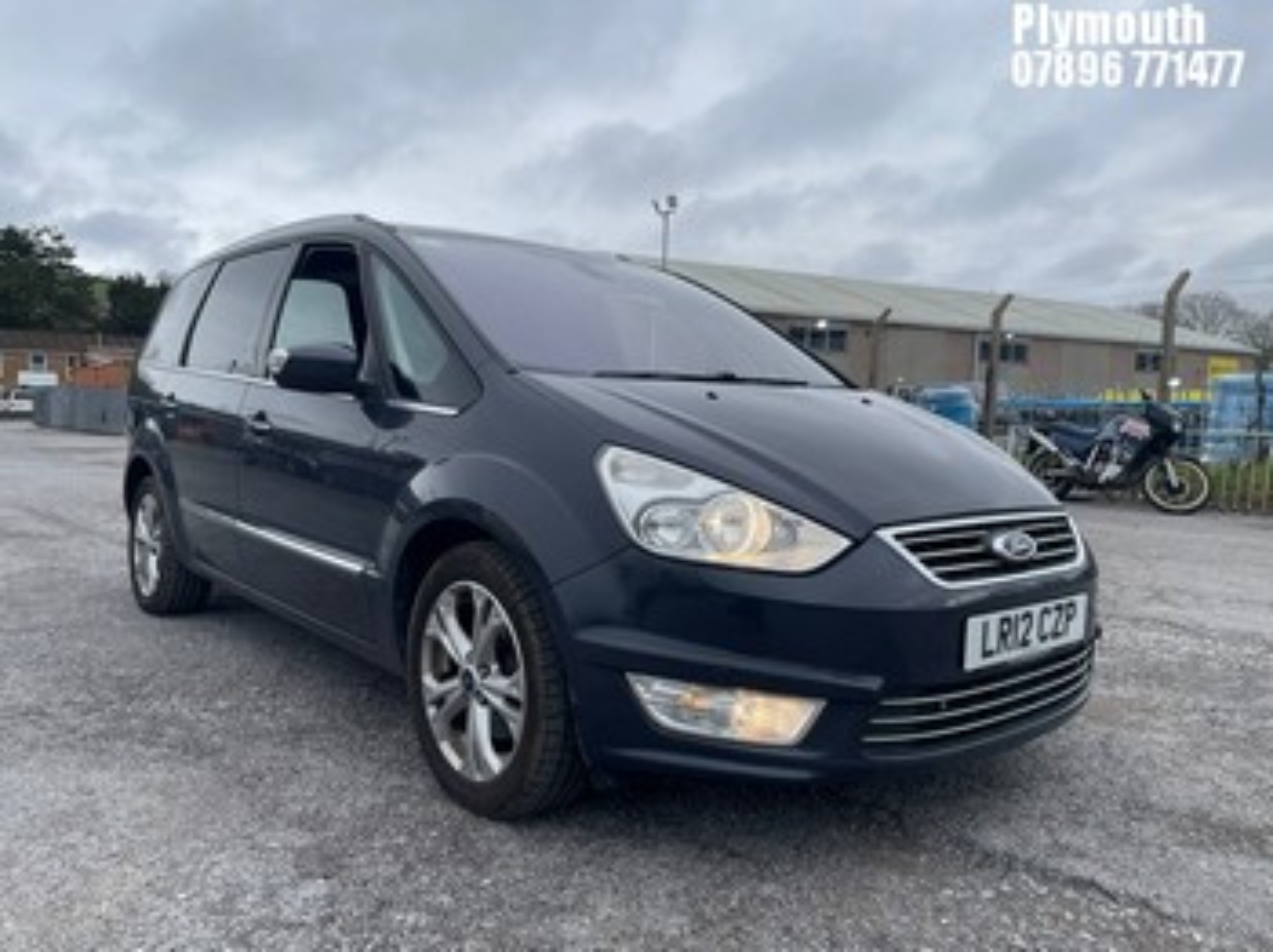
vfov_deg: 53.0
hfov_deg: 67.3
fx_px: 955
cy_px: 476
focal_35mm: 26
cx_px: 636
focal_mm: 4.2
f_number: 1.6
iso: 32
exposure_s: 1/3125
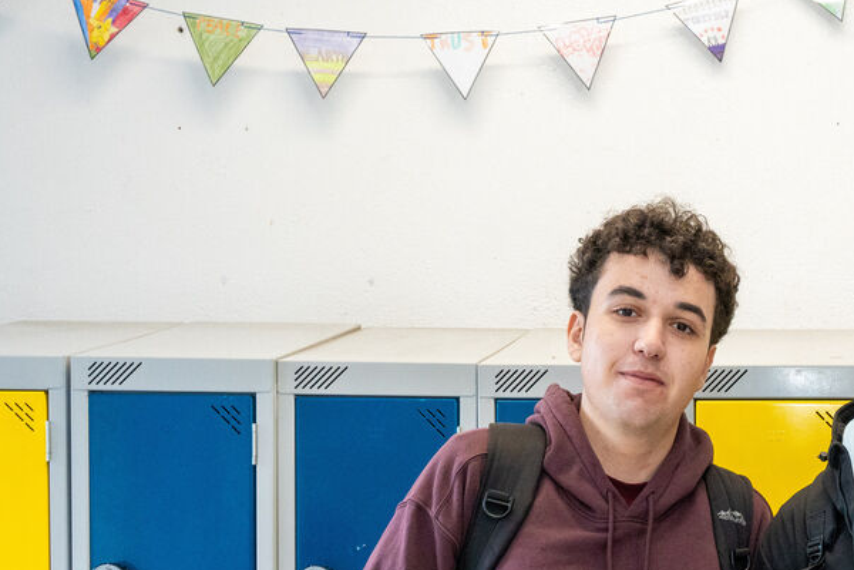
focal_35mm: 63
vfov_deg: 20.9
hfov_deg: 29.7
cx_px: 853
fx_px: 1499
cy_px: 544
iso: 5000
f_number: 8
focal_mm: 31.6
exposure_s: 1/200
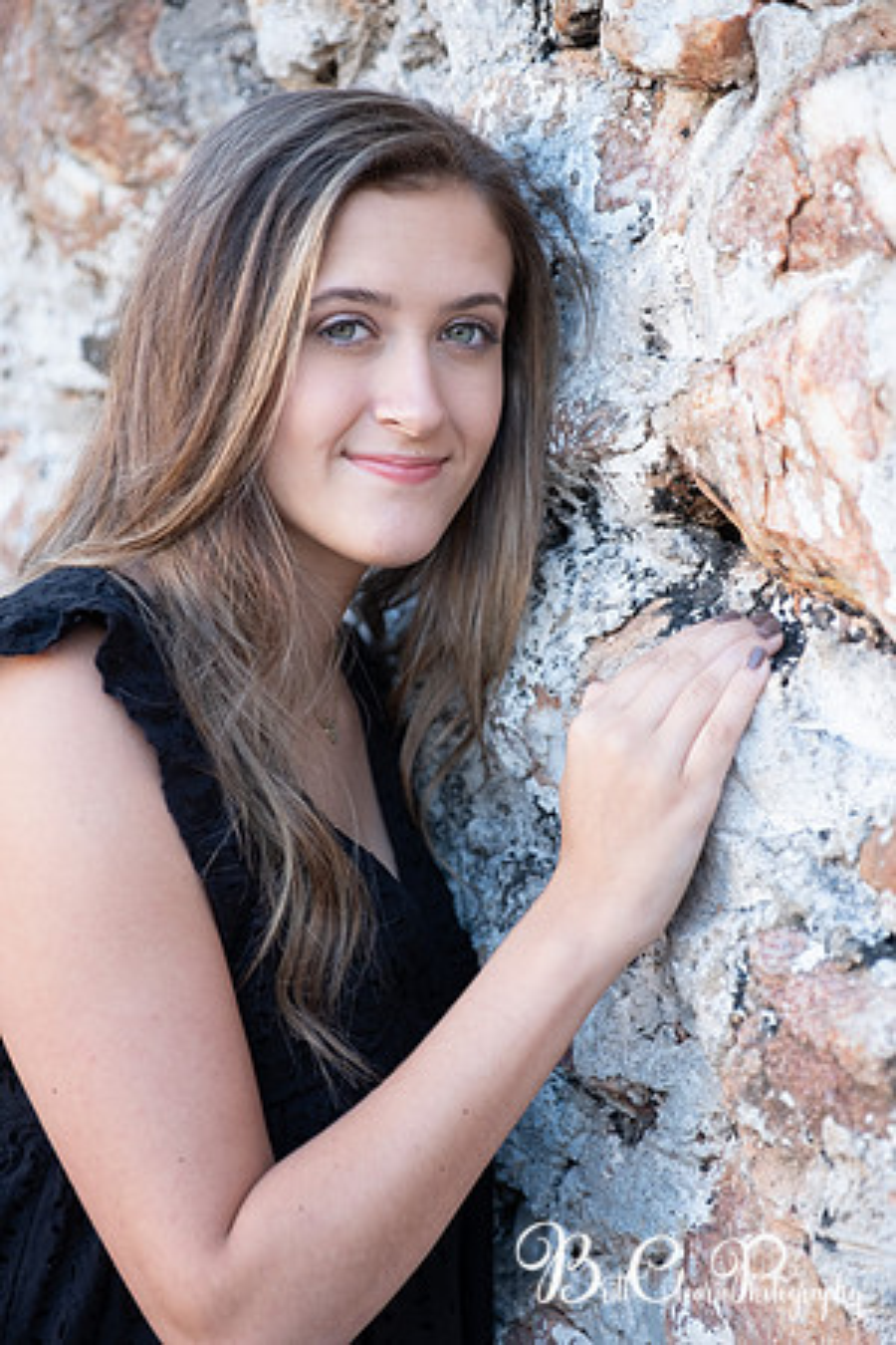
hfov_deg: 16.5
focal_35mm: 83
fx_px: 3098
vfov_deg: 24.5
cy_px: 672
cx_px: 448
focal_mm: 55
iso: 400
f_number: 2.8
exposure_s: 1/250
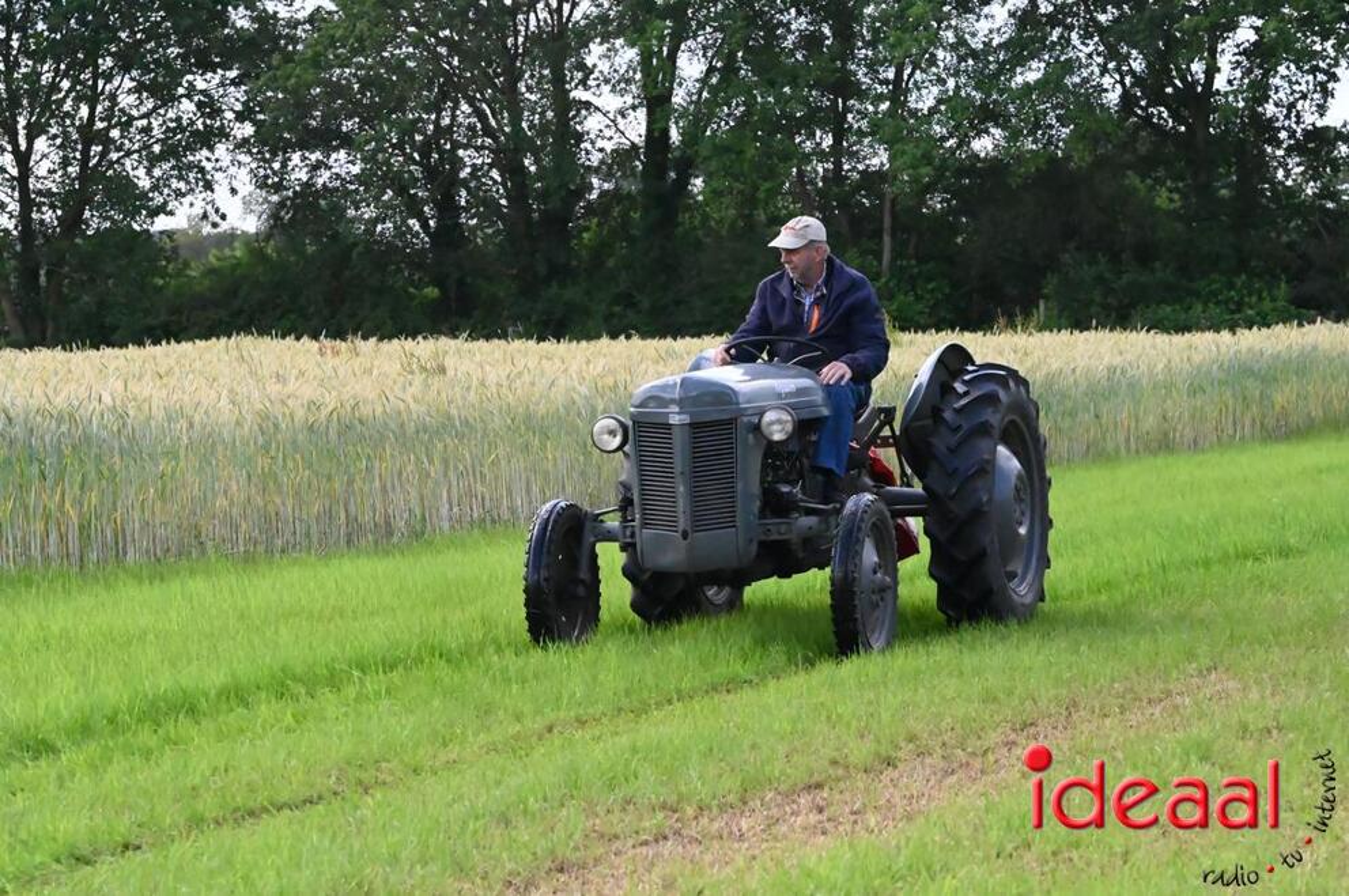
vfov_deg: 9.1
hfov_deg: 13.7
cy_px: 448
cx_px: 674
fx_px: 5614
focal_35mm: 150
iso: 32000
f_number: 14
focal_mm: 150
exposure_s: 1/8000
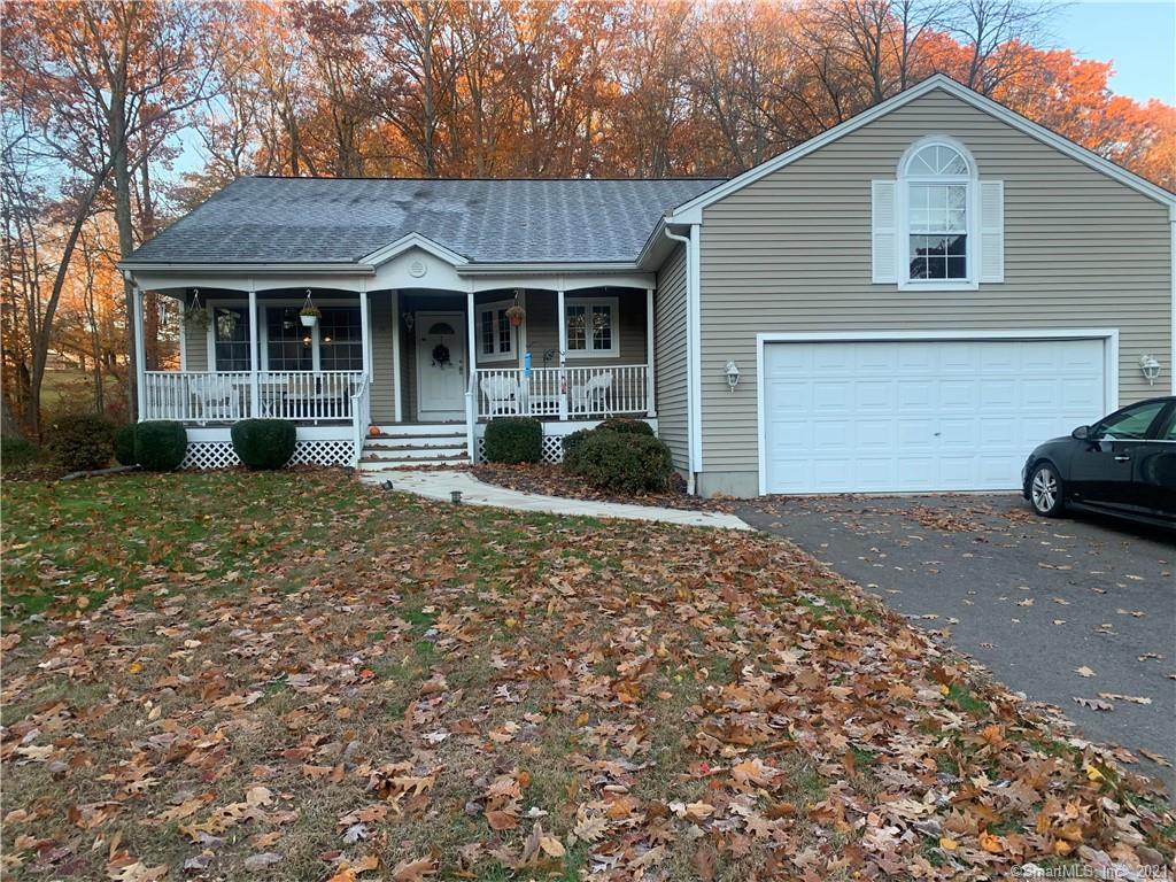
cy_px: 441
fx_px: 883
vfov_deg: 53.1
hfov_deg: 67.3
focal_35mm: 26
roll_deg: +1.3
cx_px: 588
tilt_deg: -1.7
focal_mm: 4.25
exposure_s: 1/121
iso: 40
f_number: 1.8
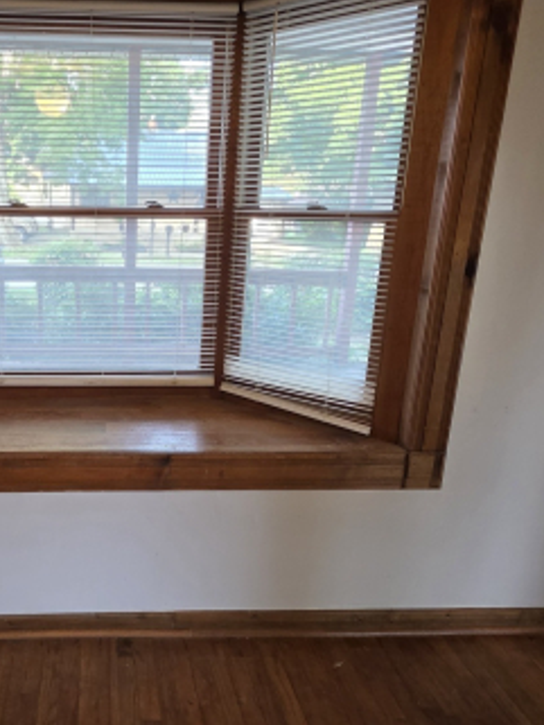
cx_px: 122
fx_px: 565
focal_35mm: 27
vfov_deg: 65.3
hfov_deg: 48.9
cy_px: 369
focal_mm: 2.2
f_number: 1.9
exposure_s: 1/60
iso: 500
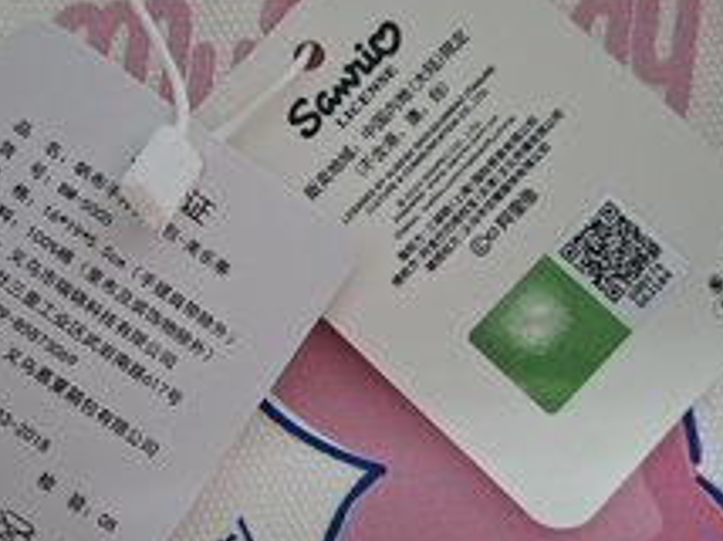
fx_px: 897
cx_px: 284
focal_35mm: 43
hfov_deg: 43.6
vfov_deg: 33.5
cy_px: 301
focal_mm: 5.54
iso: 320
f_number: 1.8
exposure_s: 1/30
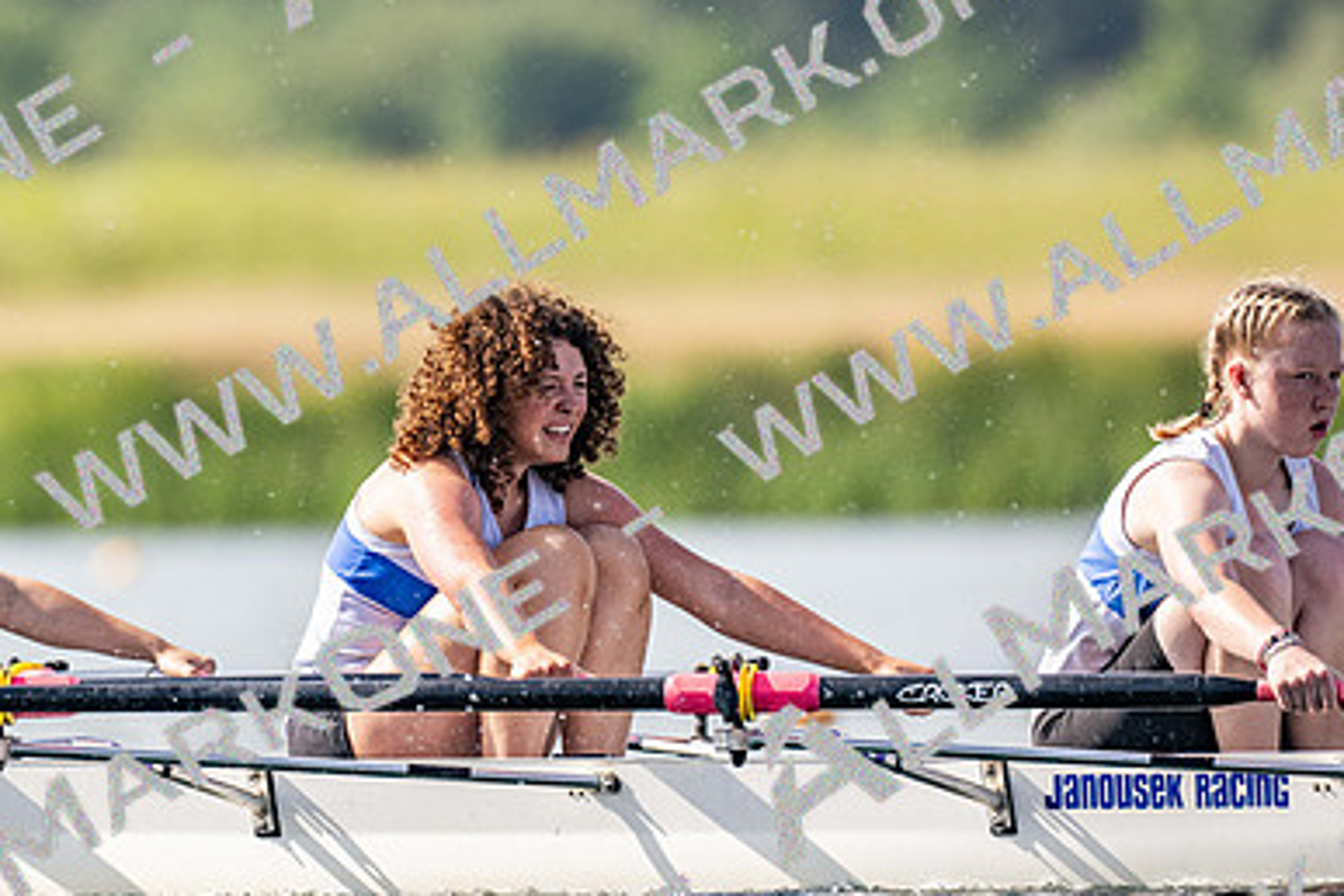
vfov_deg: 1.5
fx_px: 33597
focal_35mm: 900
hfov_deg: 2.3
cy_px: 540
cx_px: 465
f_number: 5.6
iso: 320
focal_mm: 600
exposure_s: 1/2500
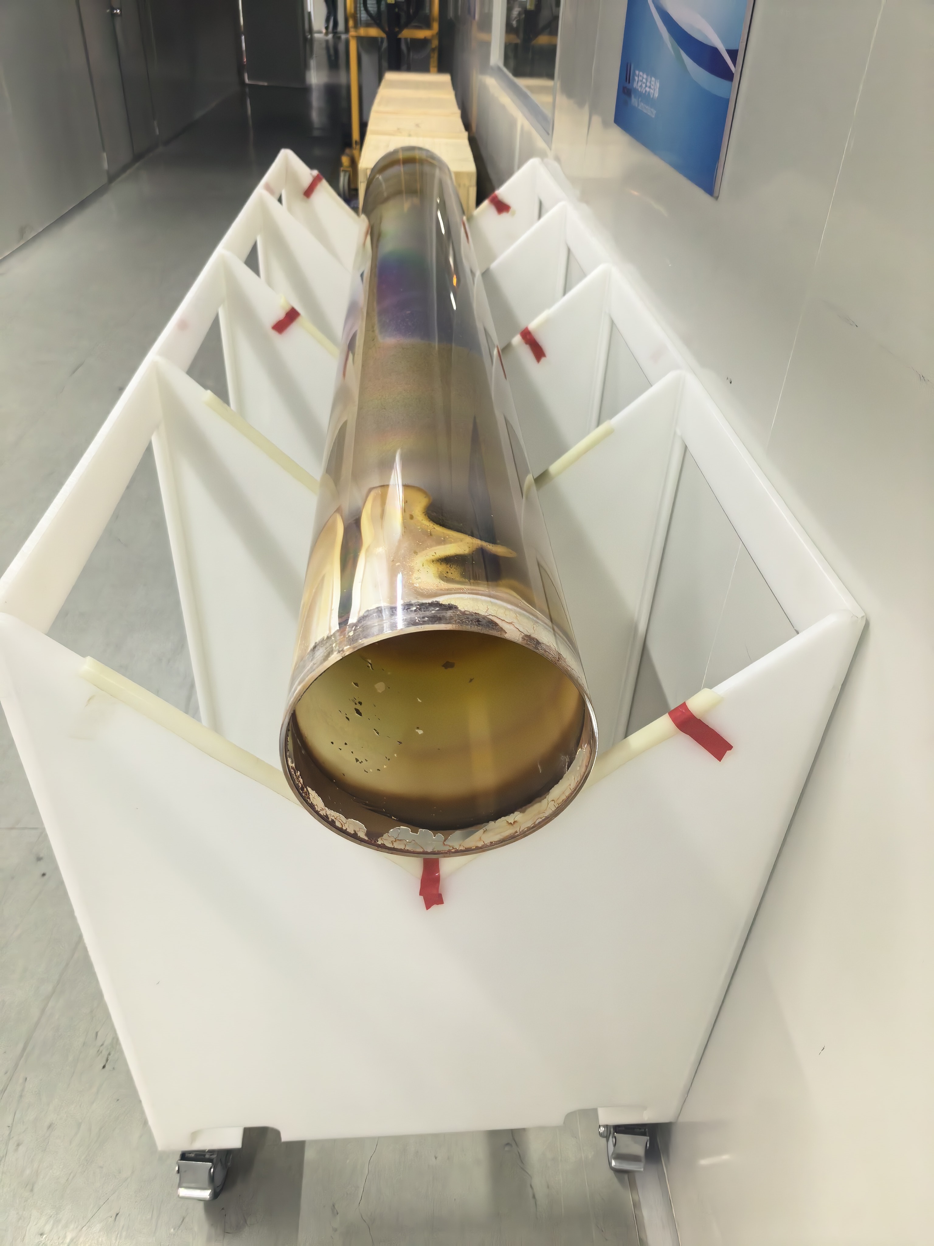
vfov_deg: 71.6
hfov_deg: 56.8
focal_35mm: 24
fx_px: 863
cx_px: 467
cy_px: 623
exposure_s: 1/50
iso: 250
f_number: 1.4
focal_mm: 5.75
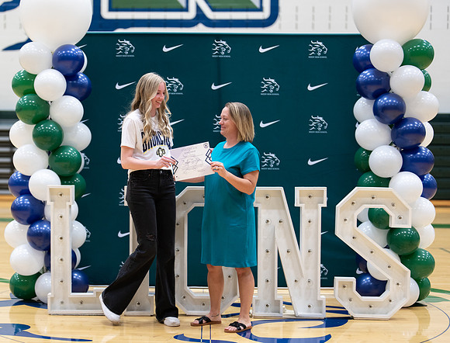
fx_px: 868
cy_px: 193
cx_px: 165
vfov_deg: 22.3
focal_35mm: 66
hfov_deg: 28.9
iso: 400
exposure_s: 1/320
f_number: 1.2
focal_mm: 50
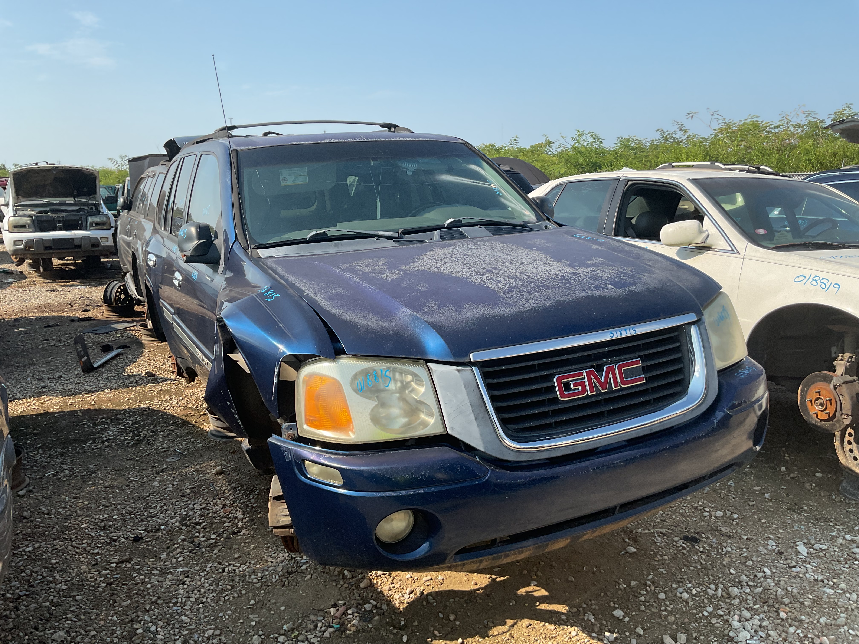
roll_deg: +0.7
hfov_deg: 61.7
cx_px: 430
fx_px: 720
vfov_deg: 48.2
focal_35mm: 29
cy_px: 322
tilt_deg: -9.0
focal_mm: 3
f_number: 1.8
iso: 16
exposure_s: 1/1311
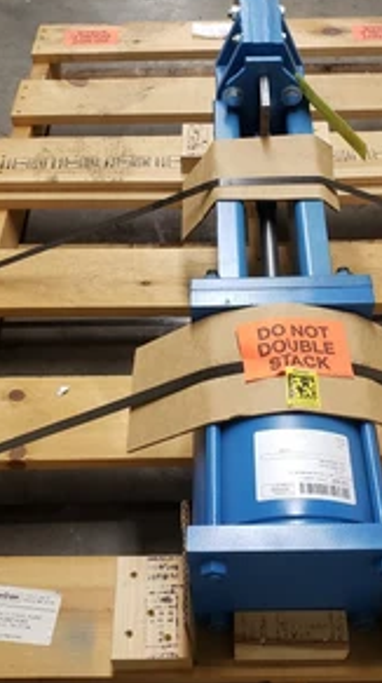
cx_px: 220
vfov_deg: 51.7
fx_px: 705
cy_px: 336
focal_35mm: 39
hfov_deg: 30.3
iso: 320
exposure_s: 1/40
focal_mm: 4.3
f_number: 2.4
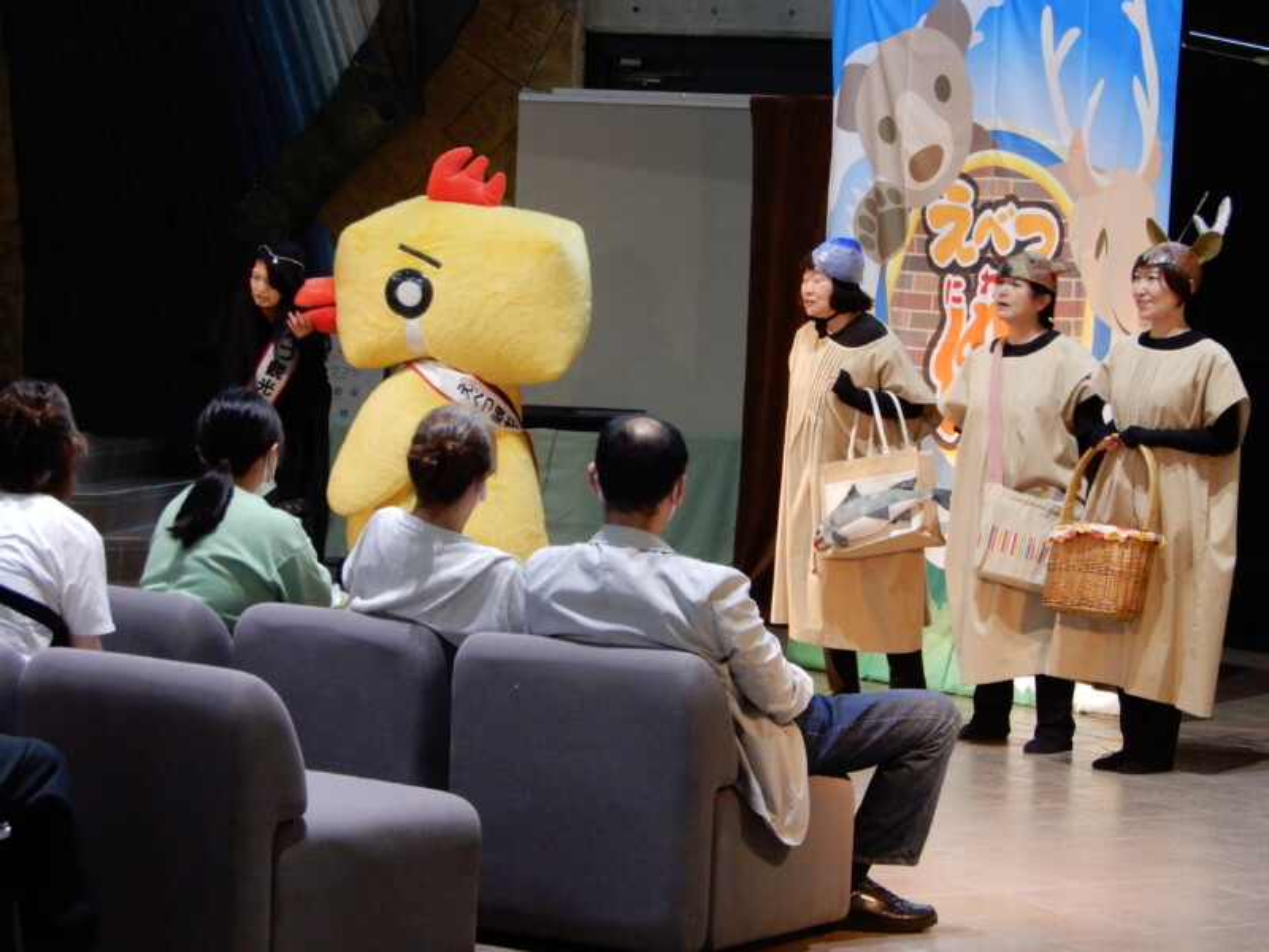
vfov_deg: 14.1
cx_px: 634
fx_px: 3849
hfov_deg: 18.7
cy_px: 476
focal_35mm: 105
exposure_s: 1/15
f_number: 5
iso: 720
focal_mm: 18.7
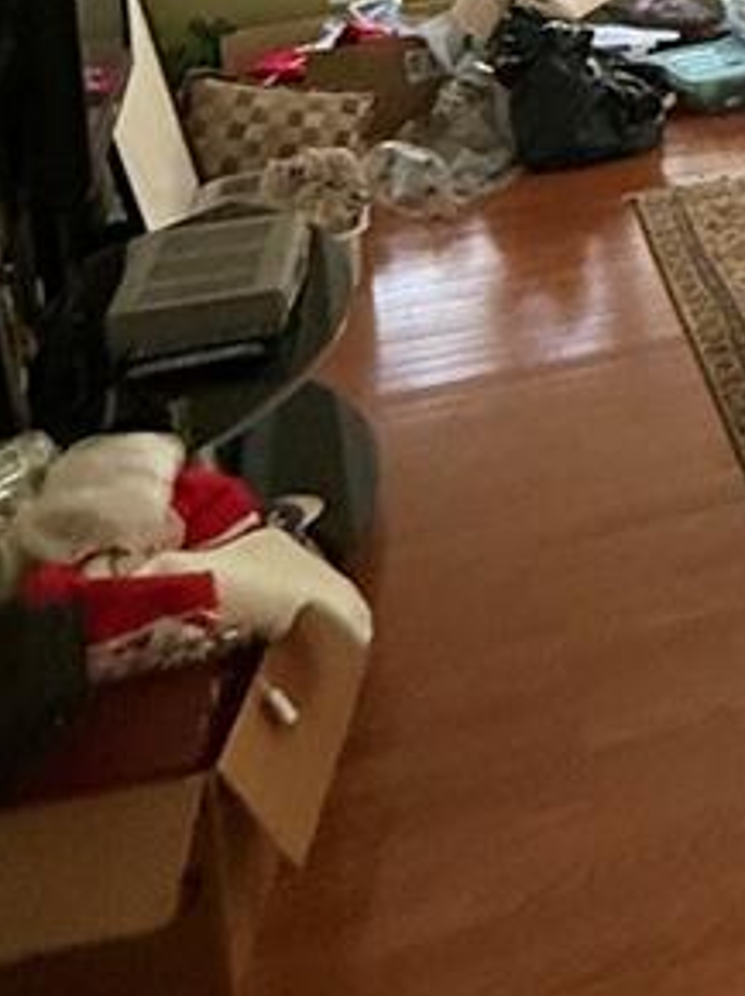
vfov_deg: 29.3
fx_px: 1667
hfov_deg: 20.9
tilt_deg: -4.0
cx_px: 1150
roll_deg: +0.5
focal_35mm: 58
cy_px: -155
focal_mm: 2.22
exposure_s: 1/60
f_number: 2.2
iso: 400
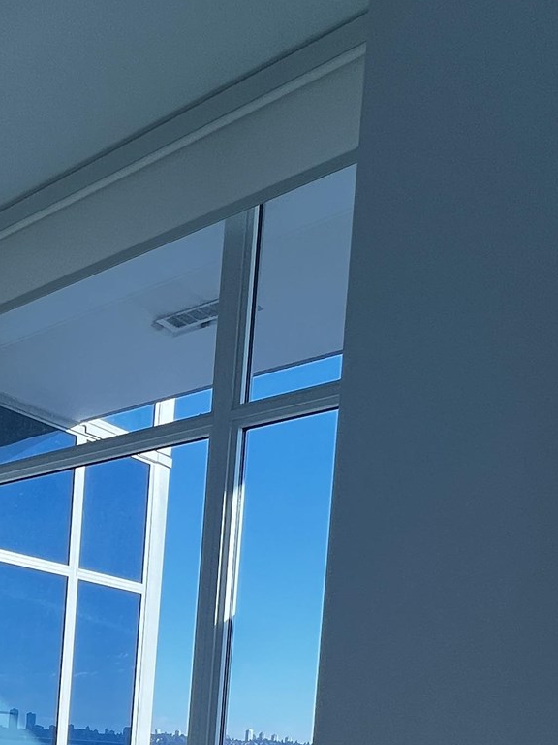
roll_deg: -3.6
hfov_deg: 29.5
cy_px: 747
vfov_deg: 41.5
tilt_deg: -2.9
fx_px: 838
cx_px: -169
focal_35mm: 39
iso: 32
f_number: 1.8
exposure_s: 1/220
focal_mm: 1.57
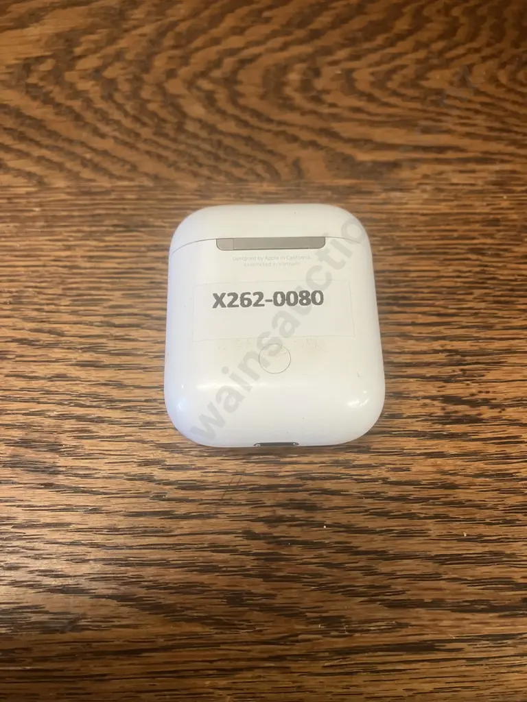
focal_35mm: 28
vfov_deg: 63.4
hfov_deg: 49.7
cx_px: 264
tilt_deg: -64.8
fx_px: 568
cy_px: 351
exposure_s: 1/50
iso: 160
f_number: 1.8
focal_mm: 3.99
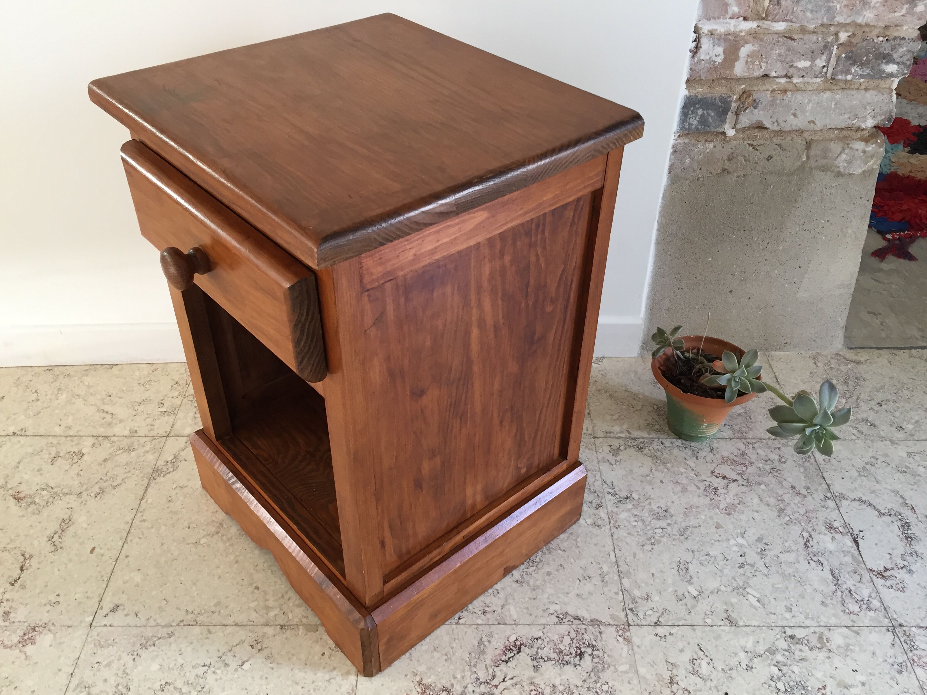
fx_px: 803
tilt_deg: -38.6
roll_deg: +1.0
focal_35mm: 30
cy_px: 355
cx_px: 470
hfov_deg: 60.0
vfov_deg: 46.8
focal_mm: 4.15
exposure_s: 1/33
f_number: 2.2
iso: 100
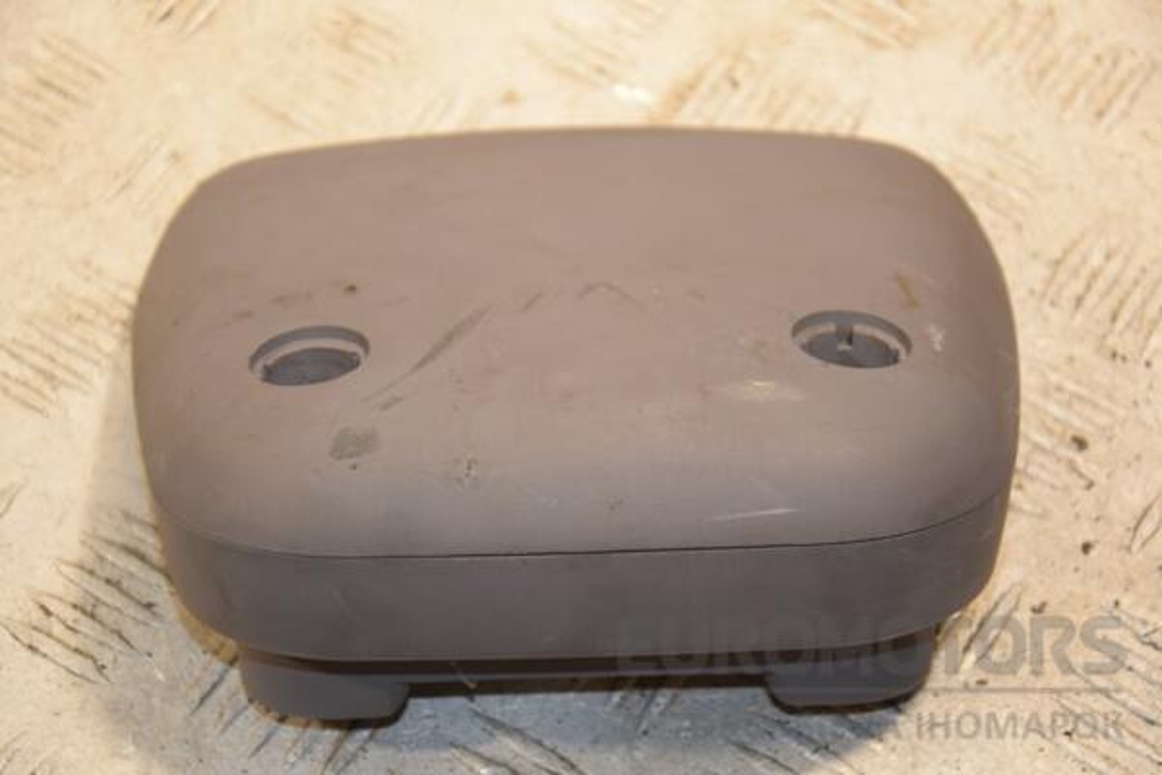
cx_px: 581
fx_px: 3631
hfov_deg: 18.2
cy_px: 388
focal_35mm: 112
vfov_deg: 12.2
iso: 800
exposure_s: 1/125
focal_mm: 75
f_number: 5.3
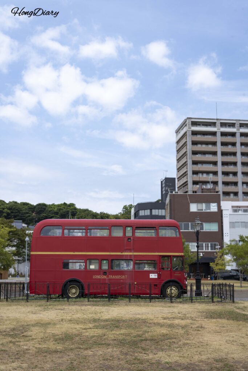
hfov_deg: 30.5
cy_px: 186
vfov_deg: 44.5
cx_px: 124
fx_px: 454
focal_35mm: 44
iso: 100
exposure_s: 1/200
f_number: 11
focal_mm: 44
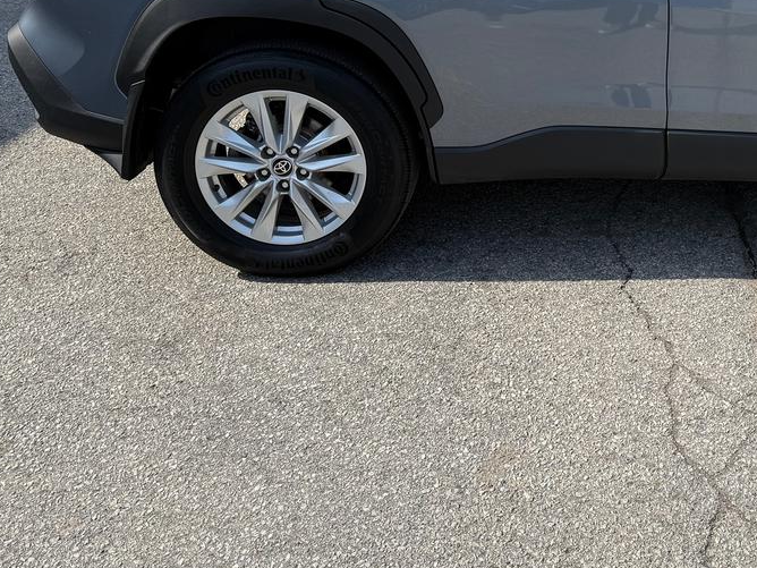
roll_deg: -1.7
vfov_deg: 30.2
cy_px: 57
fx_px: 1006
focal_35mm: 46
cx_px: 707
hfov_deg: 37.9
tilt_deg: -16.4
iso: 80
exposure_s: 1/3145
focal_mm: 6.76
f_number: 1.78
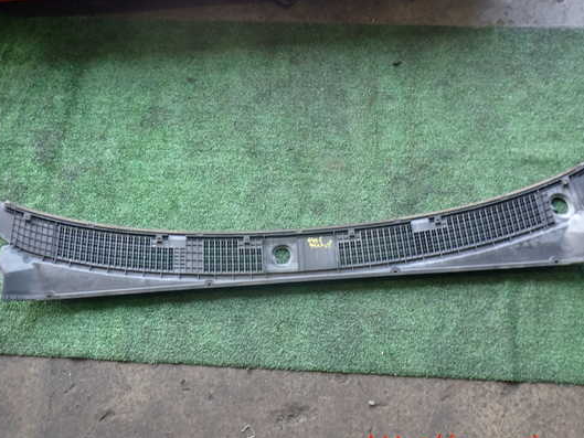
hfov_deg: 53.9
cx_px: 287
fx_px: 574
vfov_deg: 41.8
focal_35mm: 34
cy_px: 212
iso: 200
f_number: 2.3
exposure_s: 1/80
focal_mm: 5.4
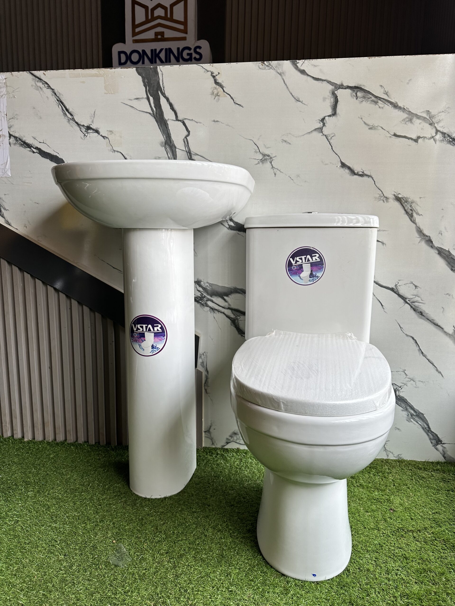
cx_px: 228
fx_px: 421
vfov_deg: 71.6
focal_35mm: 24
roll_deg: -2.7
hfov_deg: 56.8
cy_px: 303
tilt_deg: -8.8
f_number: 1.78
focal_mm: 6.86
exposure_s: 1/189
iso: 64
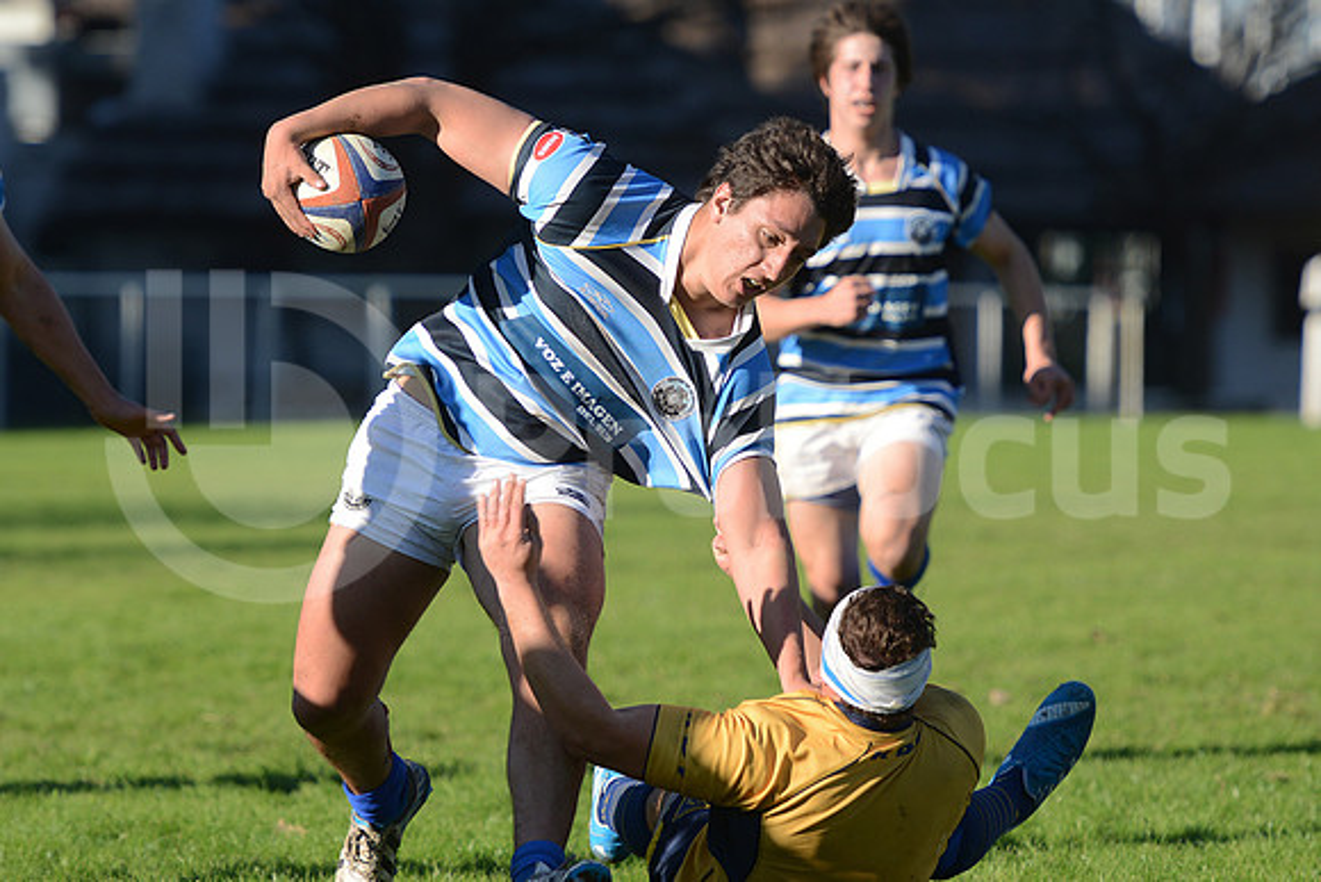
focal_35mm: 220
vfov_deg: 6.2
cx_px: 660
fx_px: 8074
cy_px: 441
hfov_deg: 9.4
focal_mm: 220
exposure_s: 1/1000
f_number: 4
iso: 320
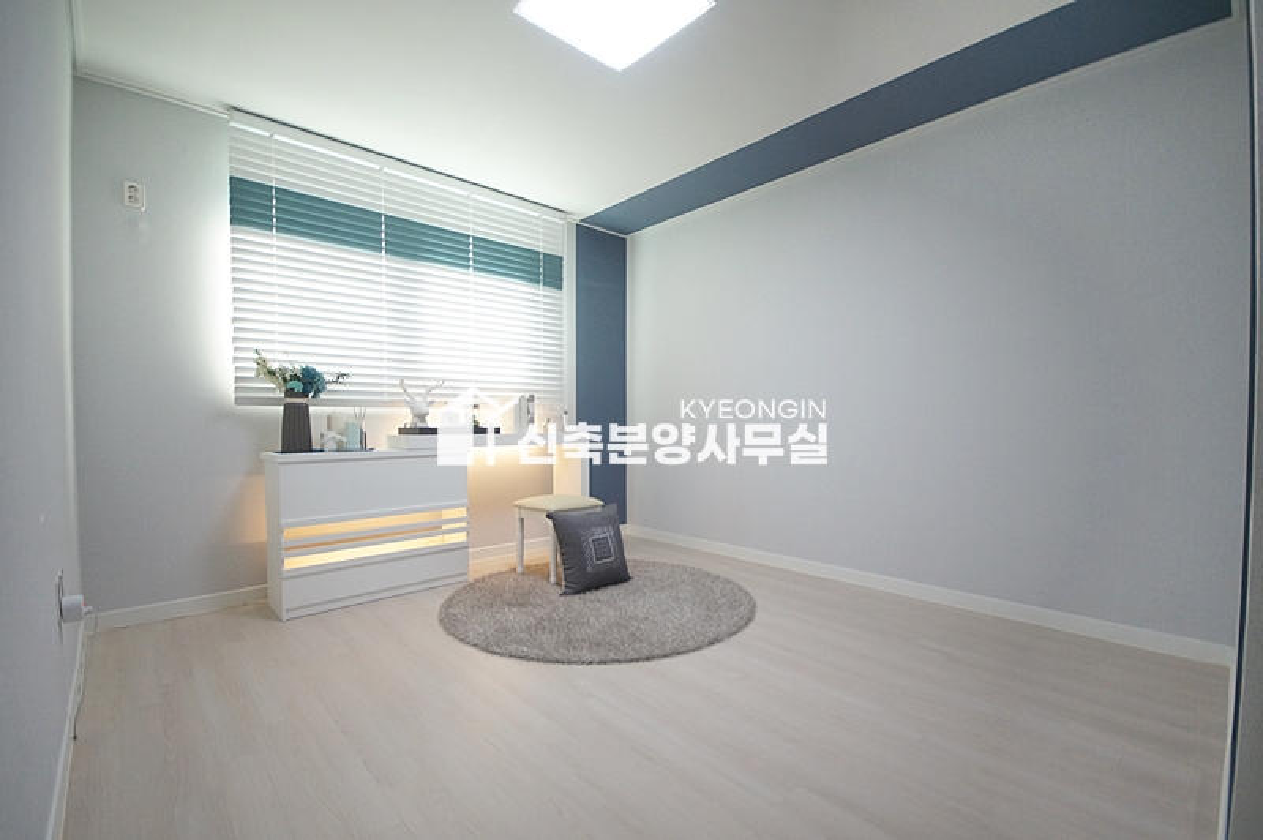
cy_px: 420
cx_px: 632
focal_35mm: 15
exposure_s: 1/160
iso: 800
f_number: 4
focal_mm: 10
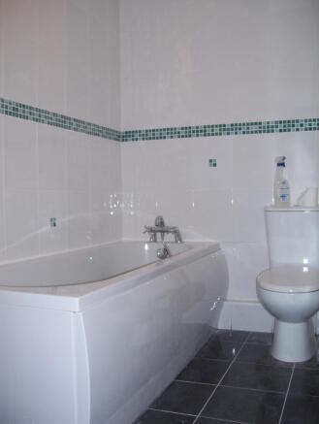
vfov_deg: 51.3
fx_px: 441
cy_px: 212
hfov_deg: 39.7
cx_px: 160
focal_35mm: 36
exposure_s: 1/60
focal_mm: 6
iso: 80
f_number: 2.7
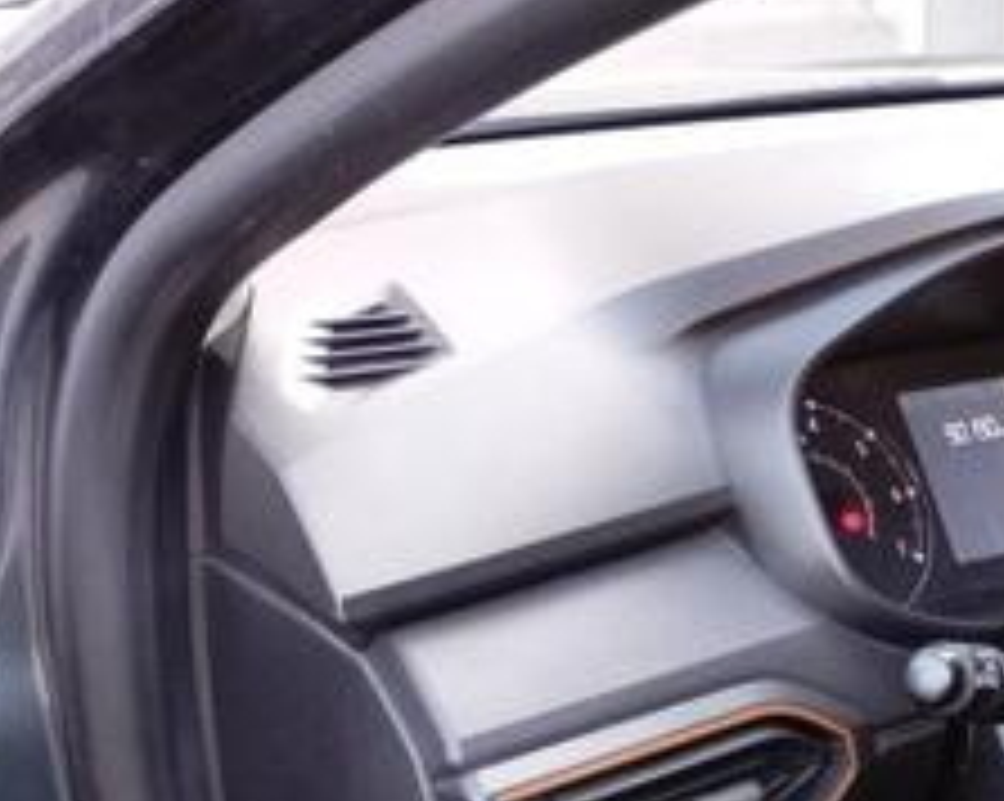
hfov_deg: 20.8
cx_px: 1441
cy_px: 934
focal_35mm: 80
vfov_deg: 18.3
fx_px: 2375
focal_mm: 4.27
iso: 431
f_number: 1.8
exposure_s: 1/16.7
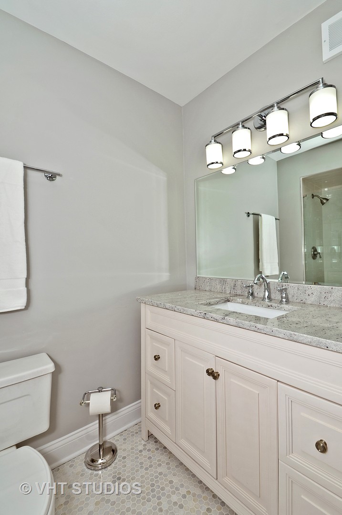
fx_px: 214
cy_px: 258
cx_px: 171
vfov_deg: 100.5
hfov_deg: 77.2
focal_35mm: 15
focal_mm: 10
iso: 250
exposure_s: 1/125
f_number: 8
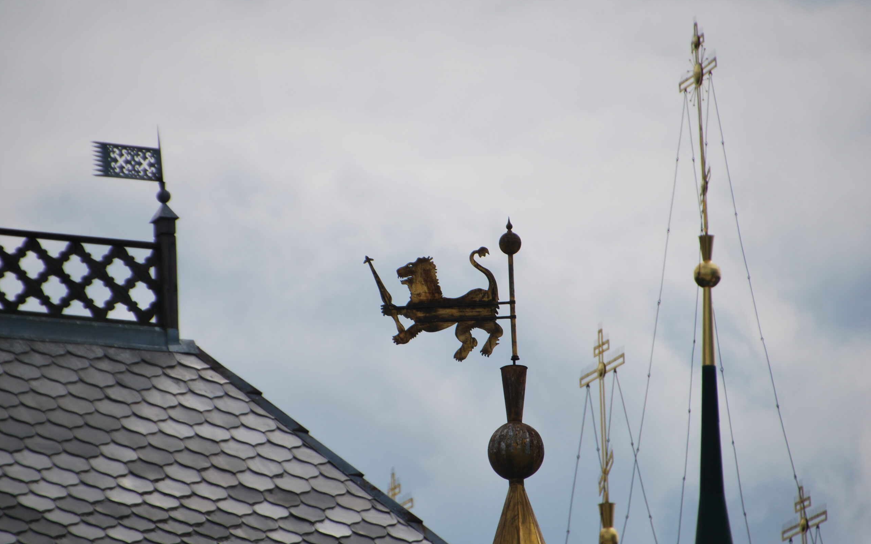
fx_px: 9826
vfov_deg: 3.2
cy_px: 287
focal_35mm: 414
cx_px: 435
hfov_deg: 5.1
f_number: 6.3
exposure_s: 1/2000
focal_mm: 270
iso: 180
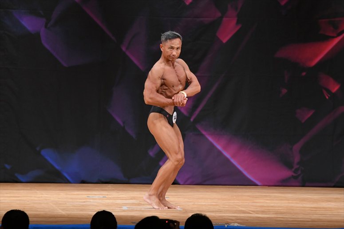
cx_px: 172
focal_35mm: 270
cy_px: 114
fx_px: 2579
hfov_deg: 7.6
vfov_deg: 5.1
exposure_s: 1/400
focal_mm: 180
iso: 3200
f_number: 5.6
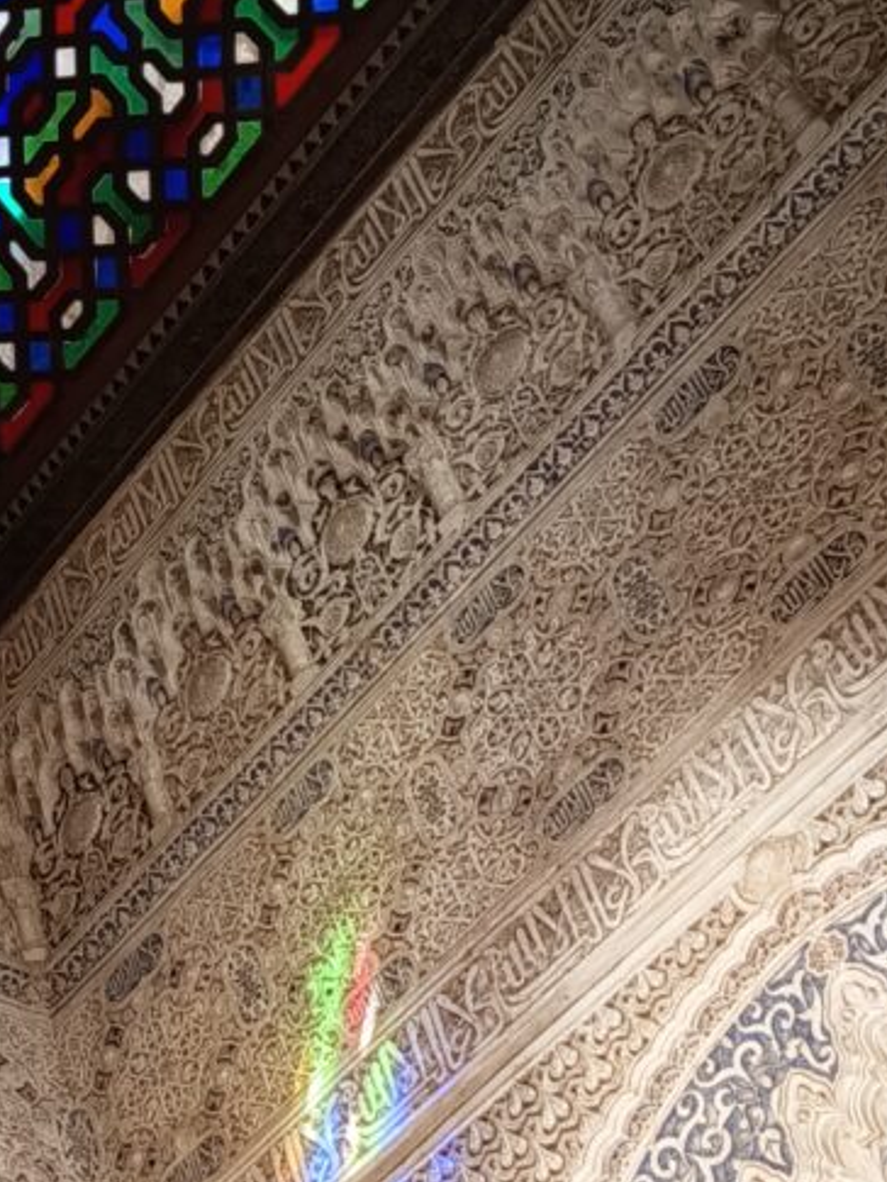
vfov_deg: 25.2
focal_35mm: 76
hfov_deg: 19.2
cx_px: 144
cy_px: 970
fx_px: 2595
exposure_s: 1/25
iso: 504
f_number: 1.7
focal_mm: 5.27
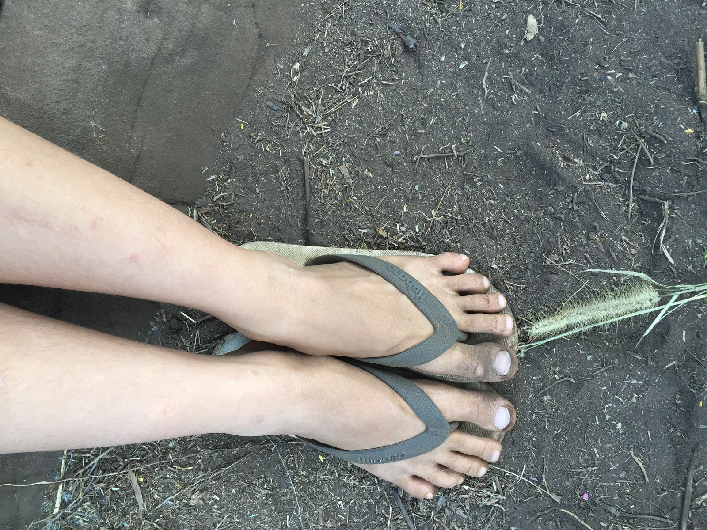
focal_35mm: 29
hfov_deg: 61.7
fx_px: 592
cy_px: 265
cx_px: 354
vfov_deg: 48.2
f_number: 2.2
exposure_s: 1/120
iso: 50
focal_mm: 4.15
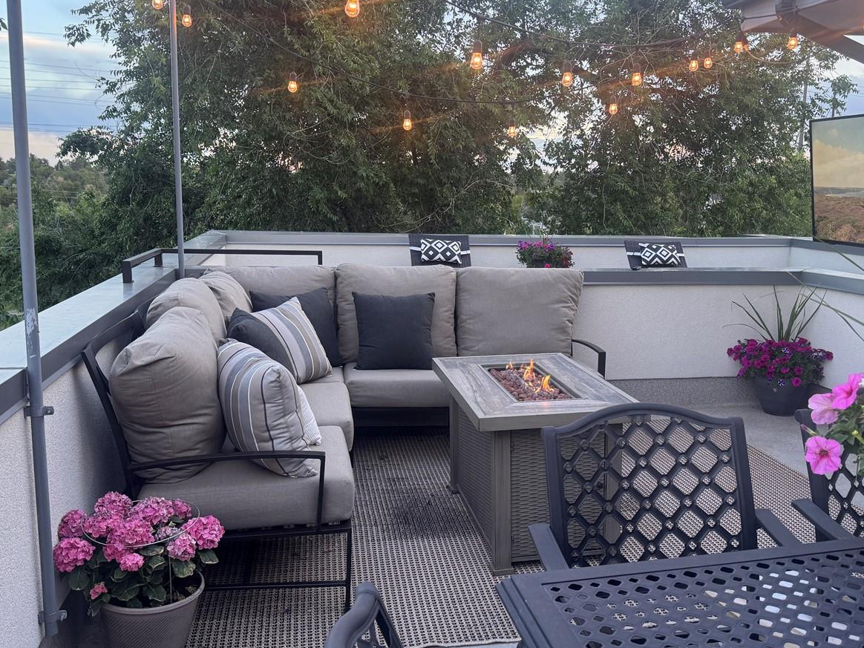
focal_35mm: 33
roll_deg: -0.7
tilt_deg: -10.5
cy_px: 322
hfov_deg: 55.3
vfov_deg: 42.9
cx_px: 474
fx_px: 824
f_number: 1.78
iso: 160
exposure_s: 1/120
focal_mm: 6.76
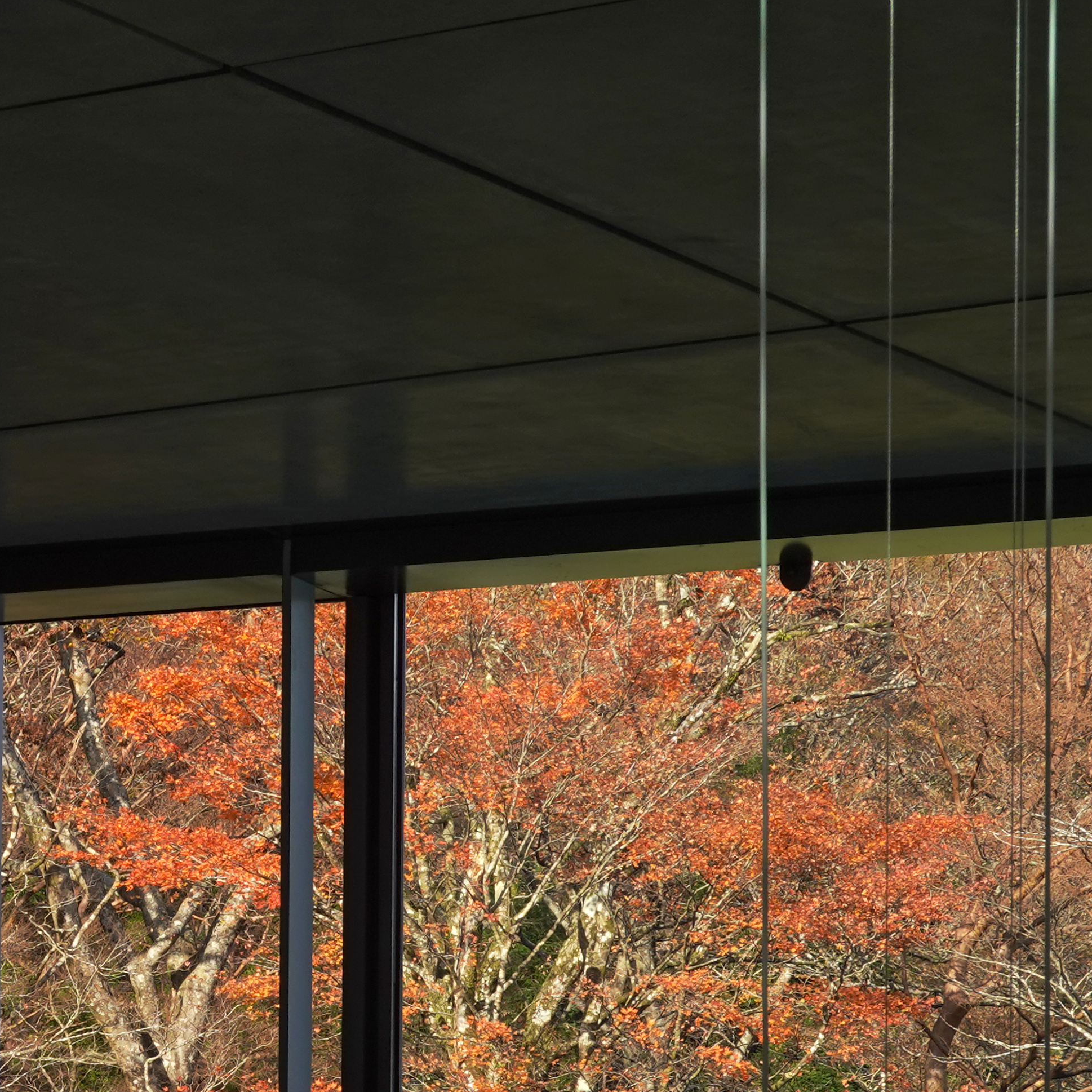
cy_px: 913
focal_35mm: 144
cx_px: 101
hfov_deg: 12.0
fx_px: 5139
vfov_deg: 12.1
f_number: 7.1
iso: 100
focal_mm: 22
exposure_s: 1/100
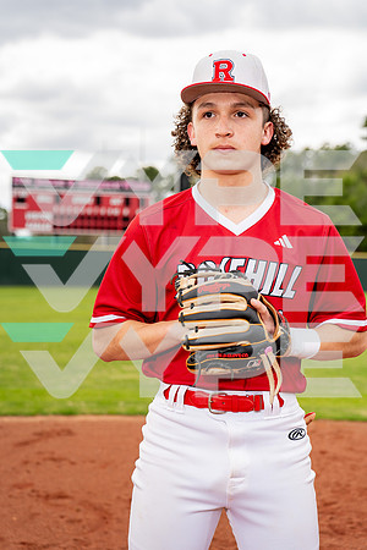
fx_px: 1055
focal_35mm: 69
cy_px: 275
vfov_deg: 29.2
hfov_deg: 19.7
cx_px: 184
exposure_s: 1/250
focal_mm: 69
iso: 100
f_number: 4
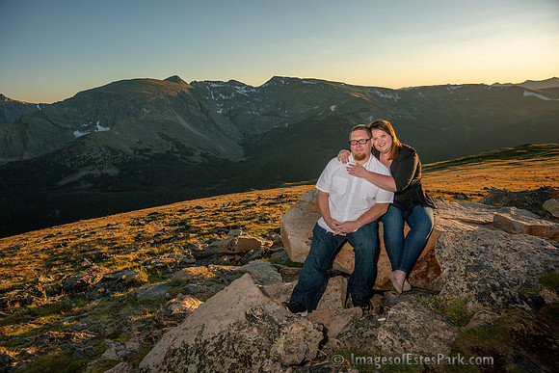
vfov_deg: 53.2
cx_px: 280
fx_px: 373
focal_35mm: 24
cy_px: 186
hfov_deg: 73.7
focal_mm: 24
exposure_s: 1/400
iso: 160
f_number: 5
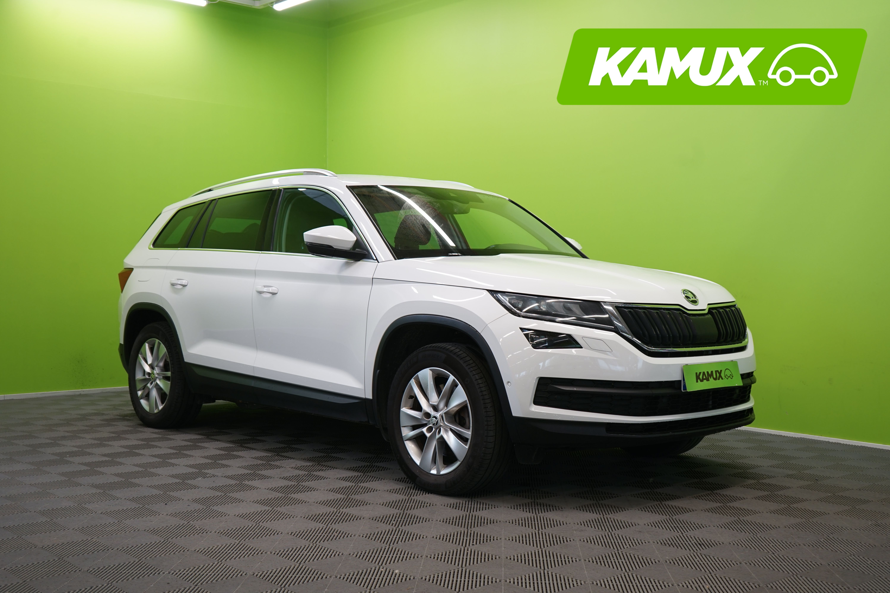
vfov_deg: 33.4
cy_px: 296
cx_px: 445
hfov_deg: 48.5
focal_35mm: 40
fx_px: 989
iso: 400
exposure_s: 1/30
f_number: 5.6
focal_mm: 40
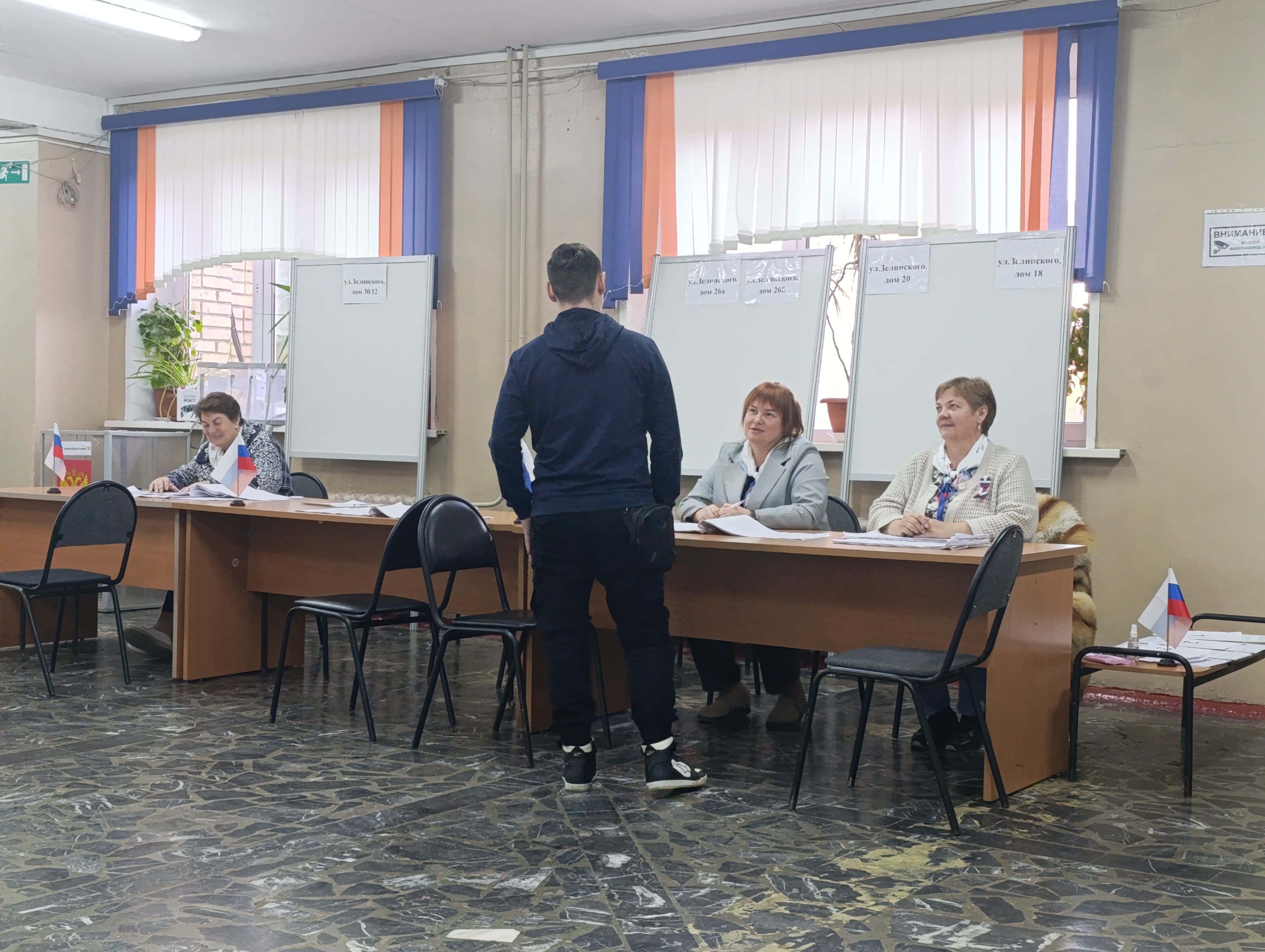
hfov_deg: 41.2
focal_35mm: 46
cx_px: 632
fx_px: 1683
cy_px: 476
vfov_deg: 31.6
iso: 1250
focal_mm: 6.14
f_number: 1.6
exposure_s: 1/99.9
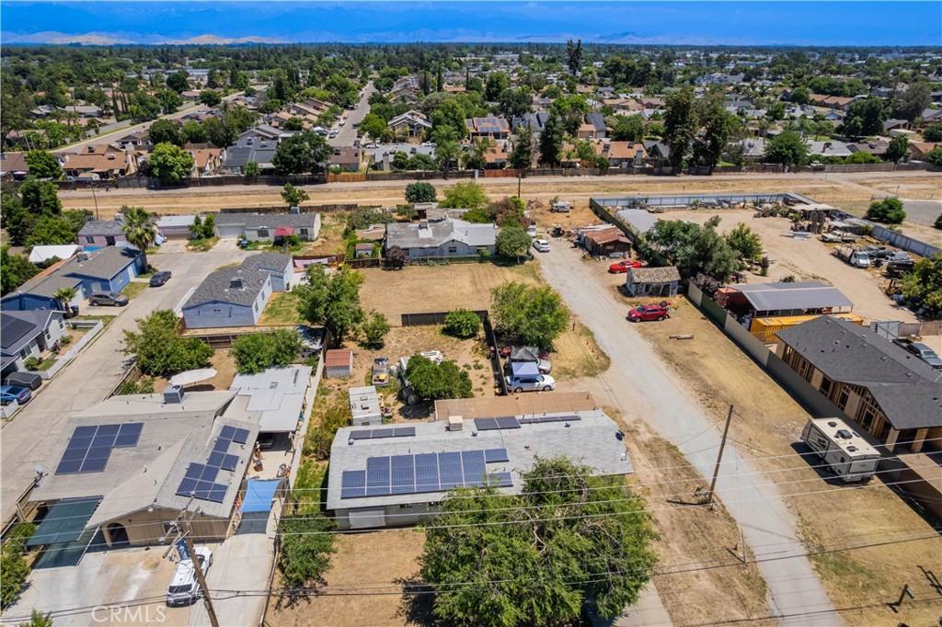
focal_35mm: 22
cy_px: 314
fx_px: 575
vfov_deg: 57.2
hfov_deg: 78.6
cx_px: 471
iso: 110
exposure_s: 1/2000
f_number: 2.8
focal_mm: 8.38
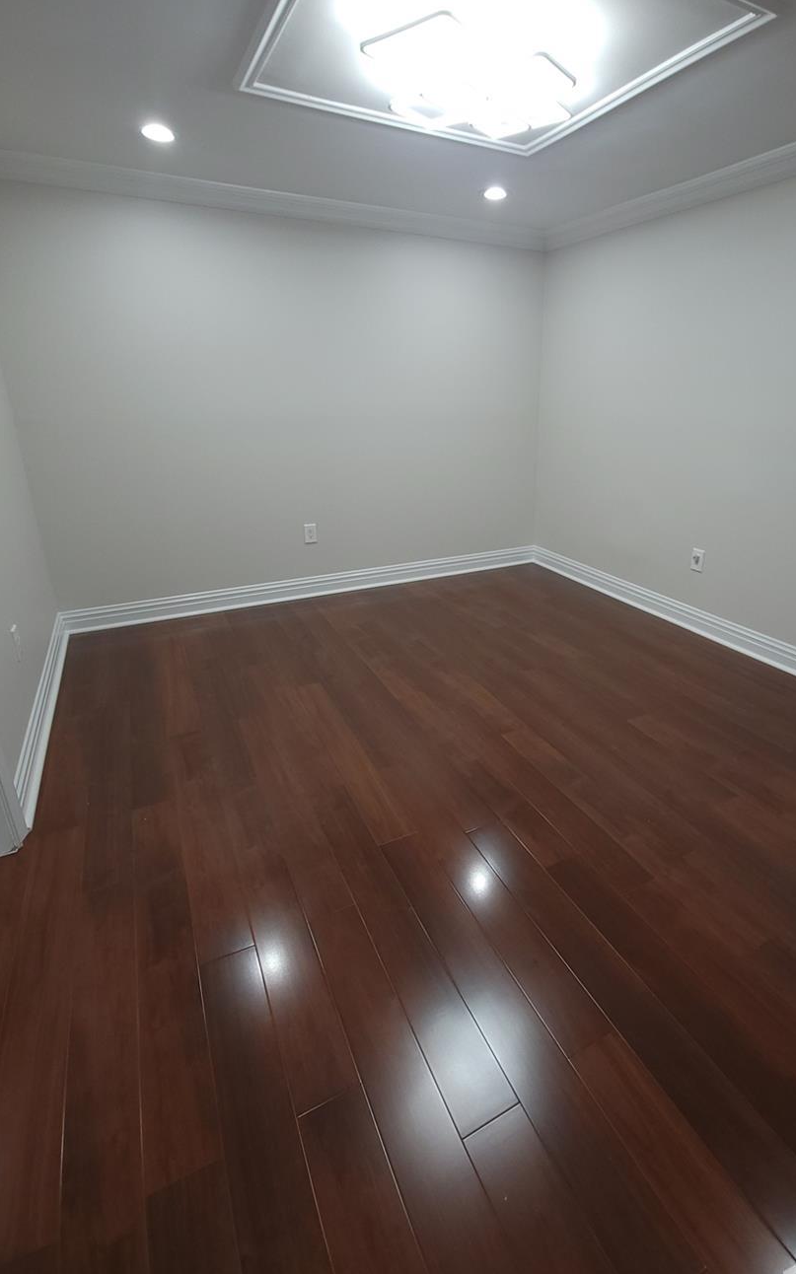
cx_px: 472
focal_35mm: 16
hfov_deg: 70.6
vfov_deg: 97.7
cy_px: 596
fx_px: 556
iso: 64
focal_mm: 2.2
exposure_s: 1/30
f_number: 2.2
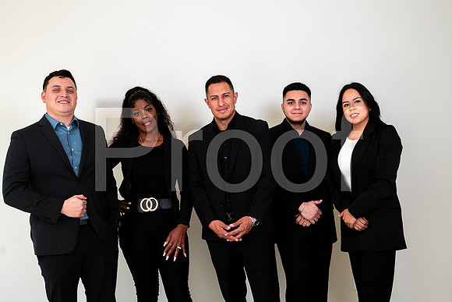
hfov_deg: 42.7
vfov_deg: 29.3
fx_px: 578
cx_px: 226
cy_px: 151
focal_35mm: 46
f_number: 5.6
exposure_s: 1/160
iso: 200
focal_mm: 46
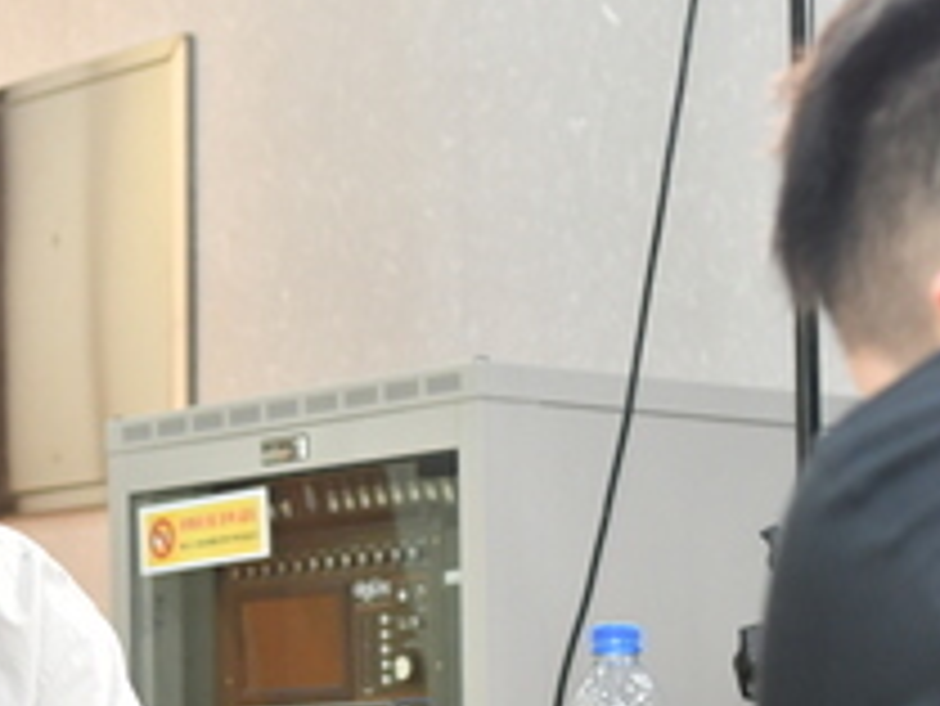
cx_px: 342
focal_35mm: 133
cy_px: 697
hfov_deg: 14.8
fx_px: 3614
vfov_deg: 11.1
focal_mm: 31
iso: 1000
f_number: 4
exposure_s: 1/100
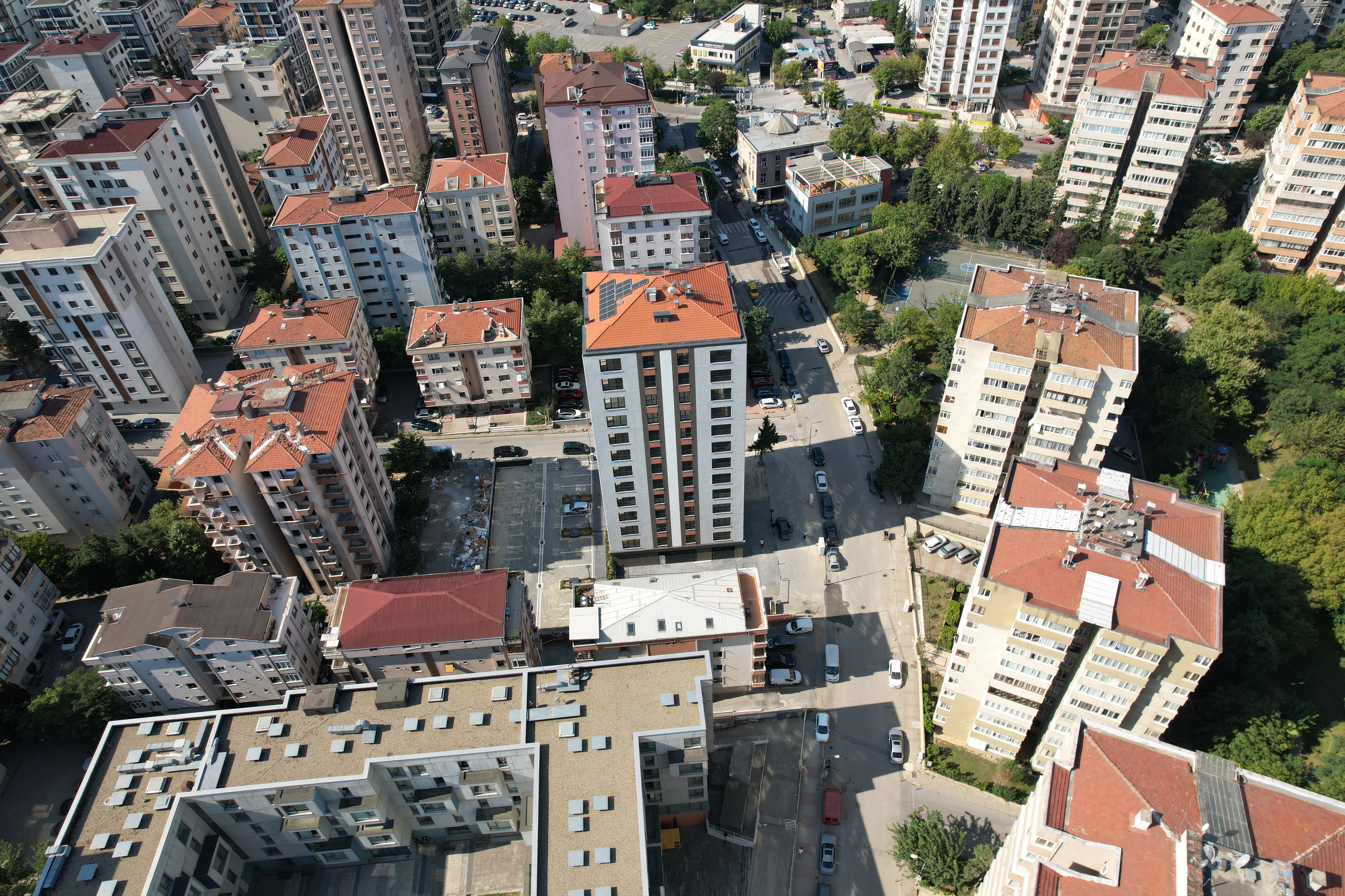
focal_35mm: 22
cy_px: 448
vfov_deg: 57.2
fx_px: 822
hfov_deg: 78.6
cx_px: 672
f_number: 2.8
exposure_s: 1/180
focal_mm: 8.38
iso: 100
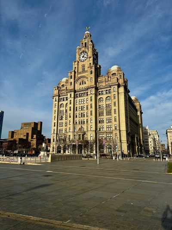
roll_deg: -1.4
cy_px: 115
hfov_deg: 56.8
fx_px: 159
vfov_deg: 71.6
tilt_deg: +13.5
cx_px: 86
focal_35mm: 24
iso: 80
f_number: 1.78
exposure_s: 1/5263
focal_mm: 6.86
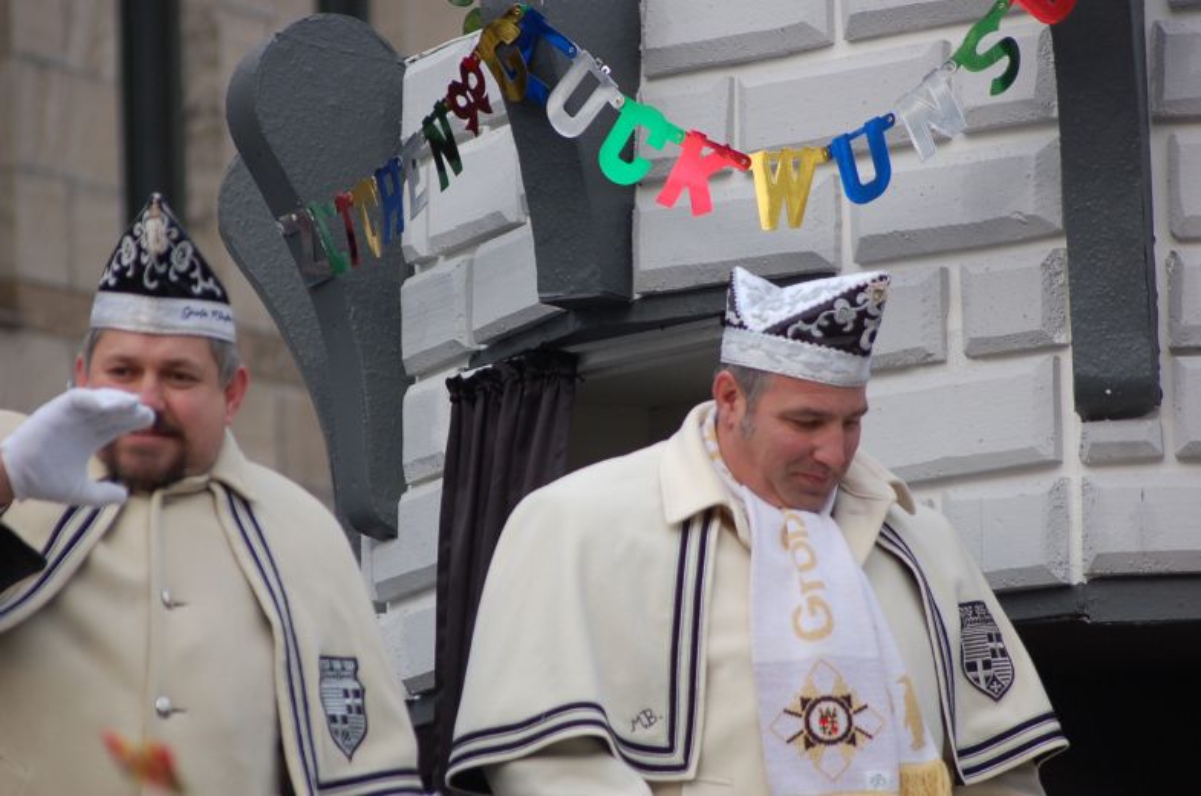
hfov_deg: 9.2
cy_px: 398
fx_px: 7491
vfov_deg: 6.1
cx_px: 600
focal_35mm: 225
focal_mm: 150
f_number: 4.5
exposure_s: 1/640
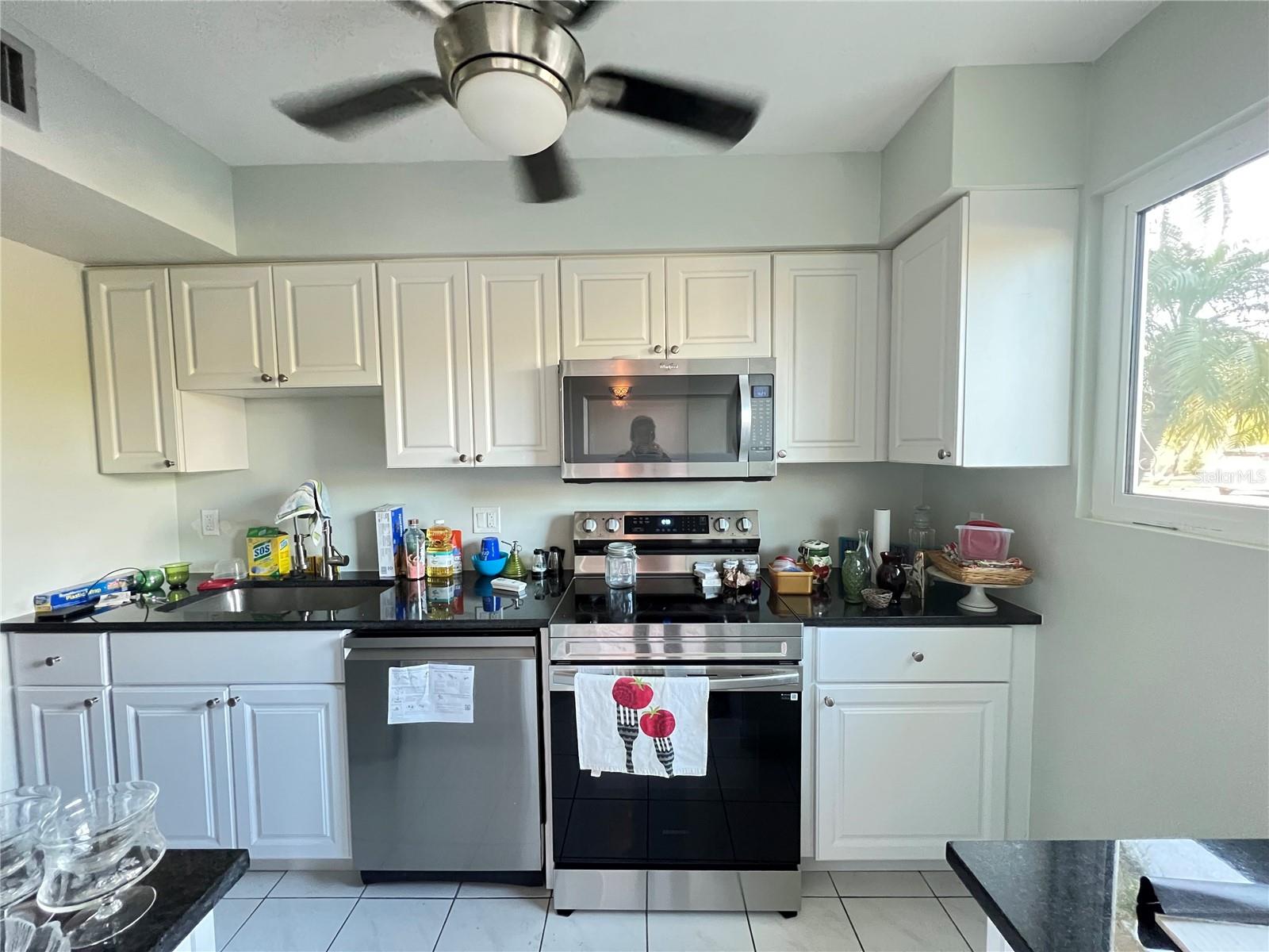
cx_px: 634
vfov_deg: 89.9
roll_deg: +1.0
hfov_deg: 106.2
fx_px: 477
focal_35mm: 13
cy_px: 476
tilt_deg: -2.7
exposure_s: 1/60
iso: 800
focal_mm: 1.57
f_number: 1.8
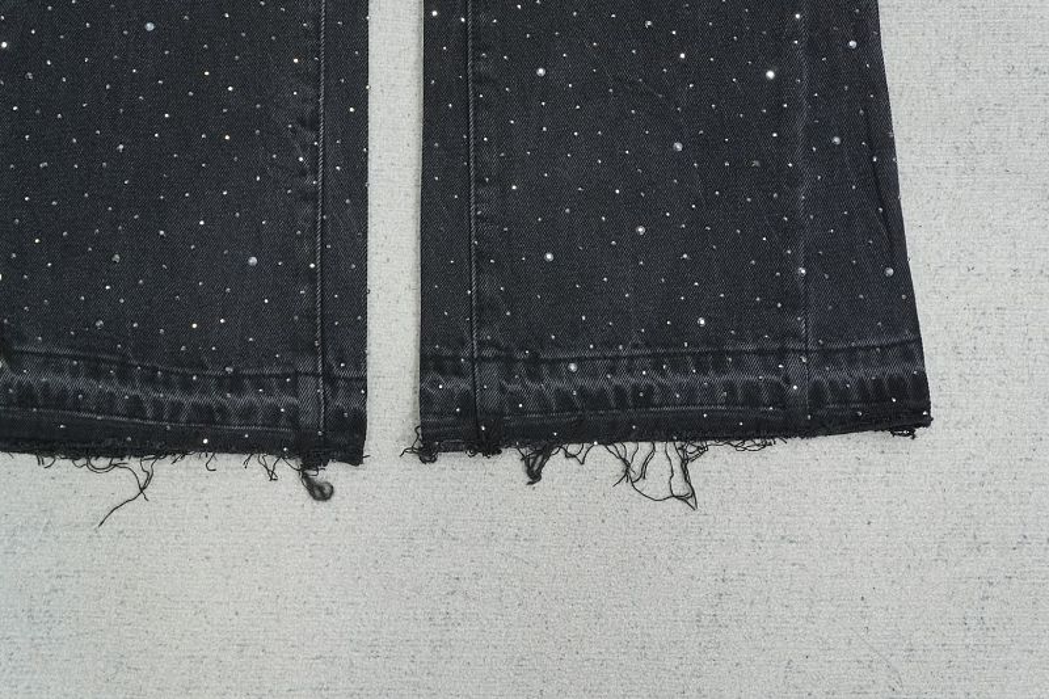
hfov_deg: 41.1
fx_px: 1398
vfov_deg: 28.1
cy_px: 350
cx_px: 524
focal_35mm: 48
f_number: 8
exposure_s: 1/160
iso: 1000
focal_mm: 32
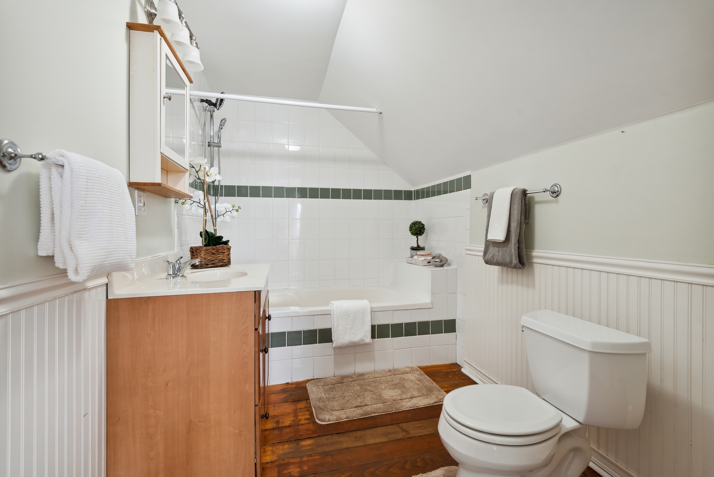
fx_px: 317
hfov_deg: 96.7
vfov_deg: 73.8
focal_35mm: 16
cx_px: 357
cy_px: 238
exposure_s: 1/1.67
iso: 200
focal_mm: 16
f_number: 8
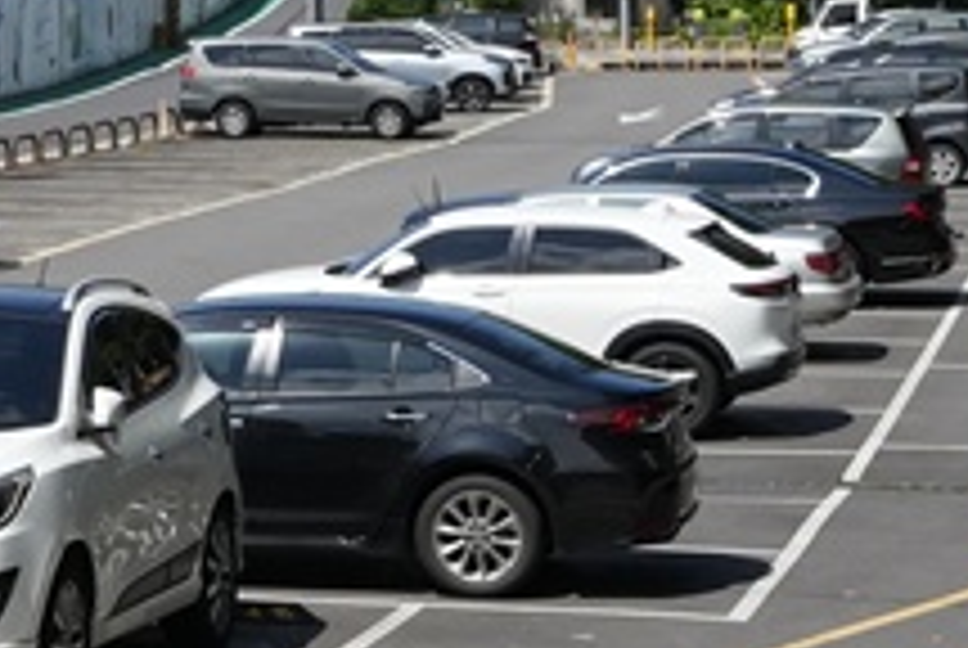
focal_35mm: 142
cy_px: -394
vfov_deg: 9.4
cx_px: -333
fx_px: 3818
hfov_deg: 13.8
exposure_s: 1/3200
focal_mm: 29.8
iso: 1600
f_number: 10
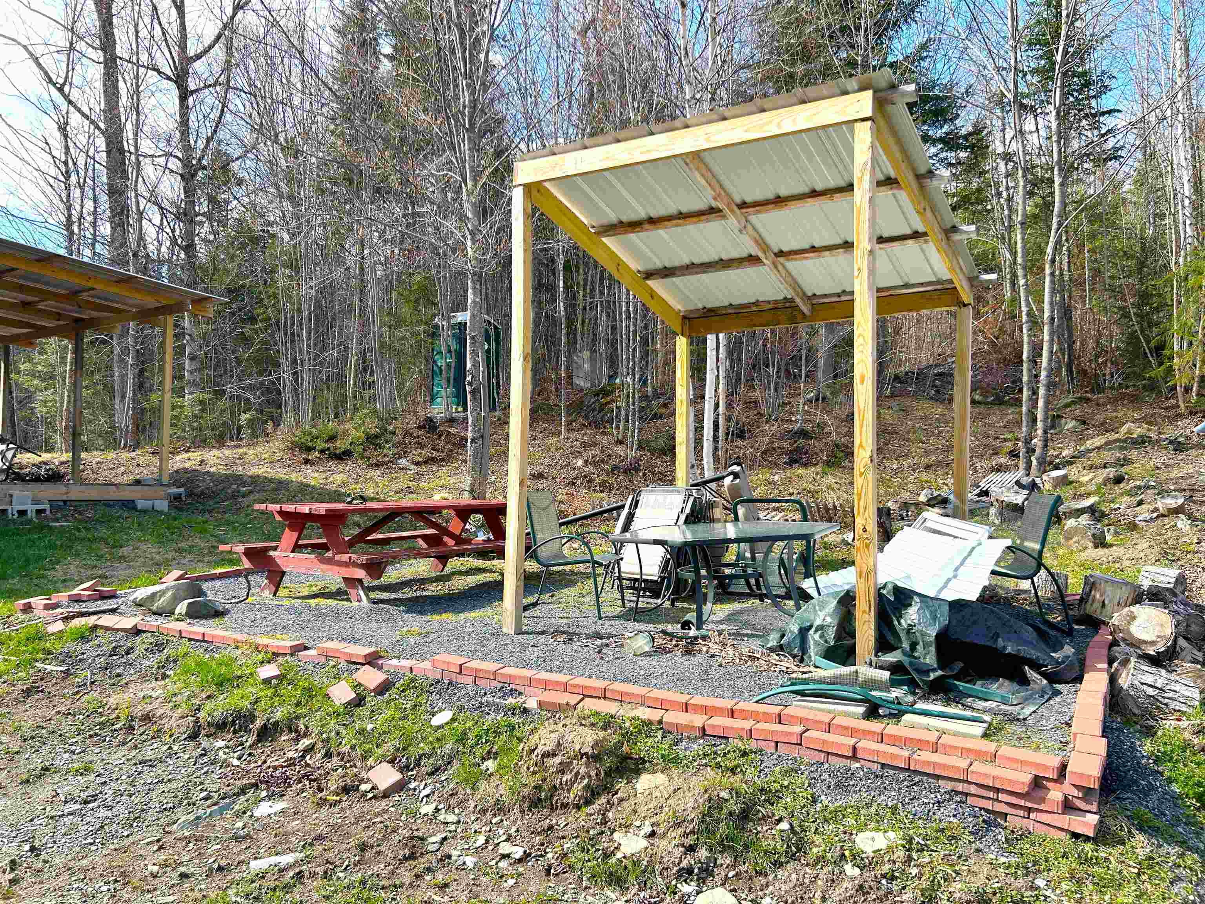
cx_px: 602
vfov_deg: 53.1
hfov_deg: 67.3
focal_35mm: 26
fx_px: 905
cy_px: 452
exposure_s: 1/1311
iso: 50
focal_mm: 5.7
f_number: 1.5
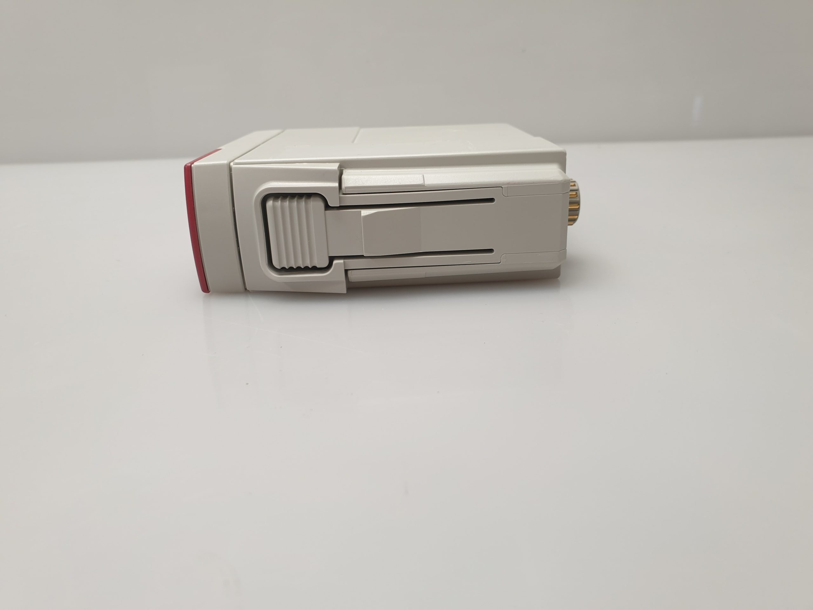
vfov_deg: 53.1
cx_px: 406
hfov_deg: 67.3
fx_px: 611
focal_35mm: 26
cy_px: 305
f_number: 2.4
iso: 64
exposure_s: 1/50
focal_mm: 4.3
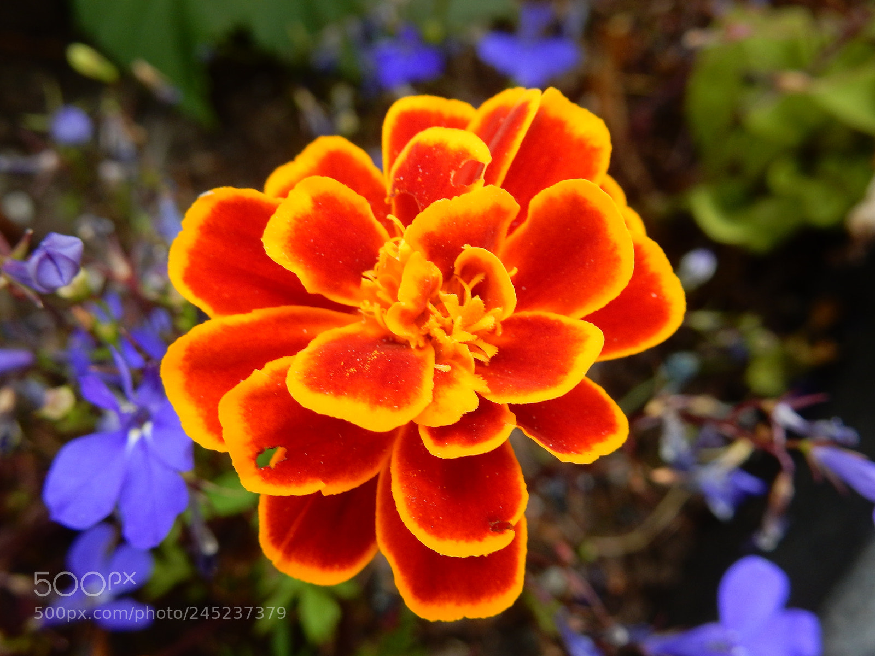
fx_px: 910
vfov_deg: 39.7
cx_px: 438
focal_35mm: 36
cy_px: 328
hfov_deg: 51.4
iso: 125
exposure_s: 1/50
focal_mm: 6.4
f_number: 4
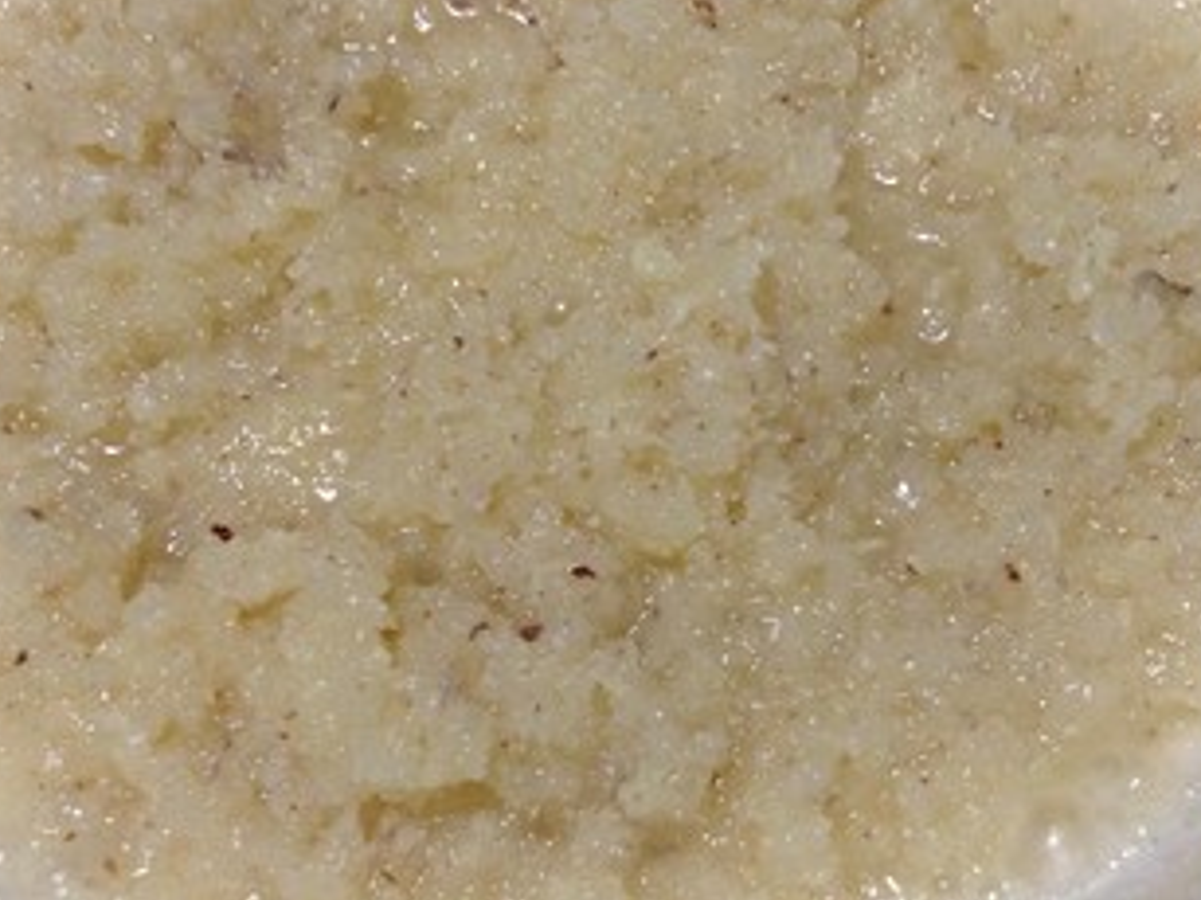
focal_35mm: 43
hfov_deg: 43.8
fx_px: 1491
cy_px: 425
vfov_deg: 33.6
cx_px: 657
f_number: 2.4
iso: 160
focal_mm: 3.3
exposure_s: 1/24
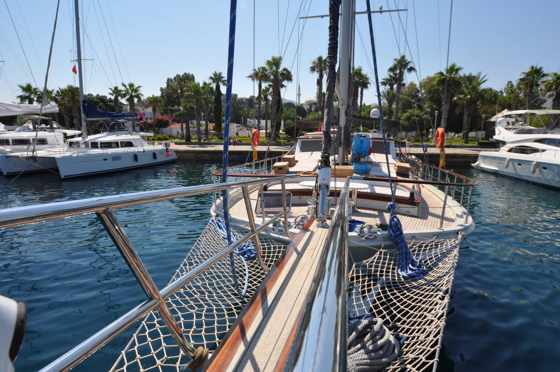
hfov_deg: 90.1
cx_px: 280
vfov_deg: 67.3
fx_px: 280
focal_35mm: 18
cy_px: 186
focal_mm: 12
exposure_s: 1/400
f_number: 10
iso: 200
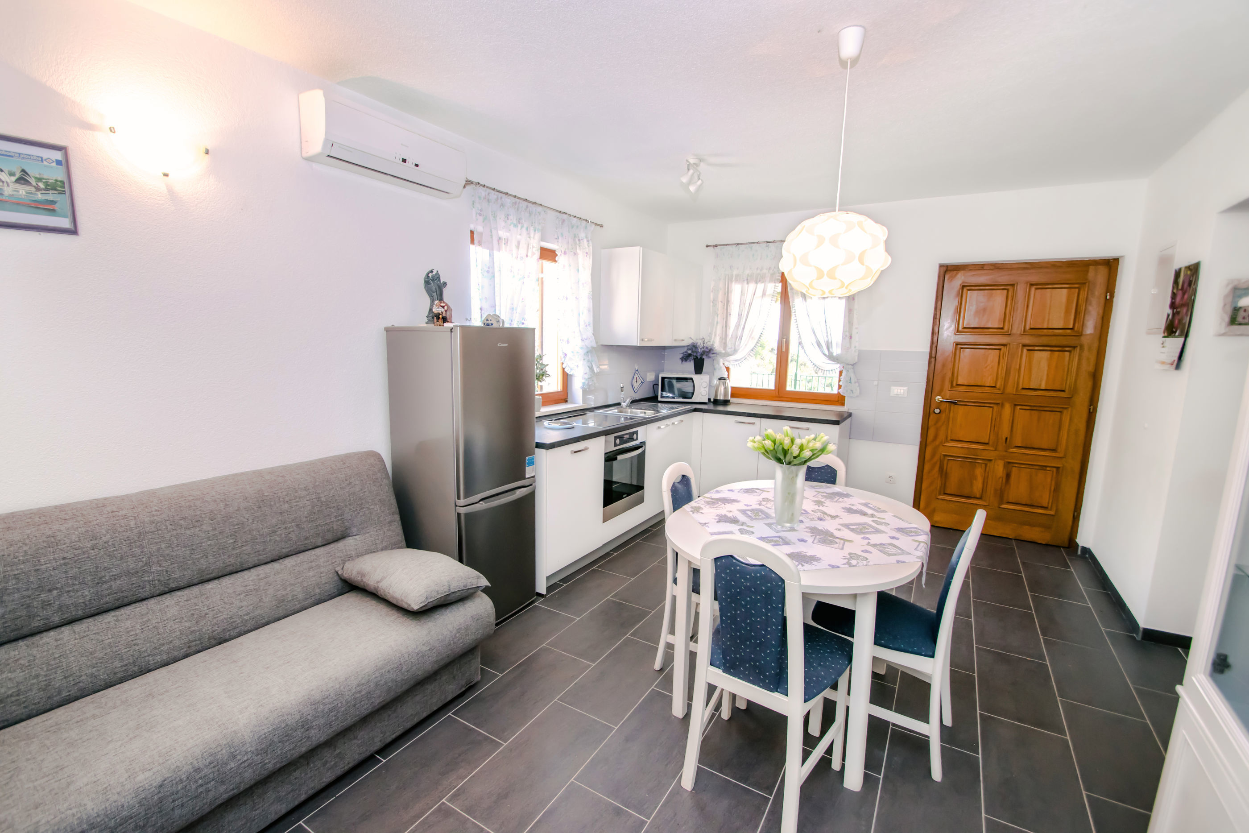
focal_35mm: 15
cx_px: 624
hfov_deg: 100.4
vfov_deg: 77.3
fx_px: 520
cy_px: 416
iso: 500
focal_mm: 10
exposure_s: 1/100
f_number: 6.3
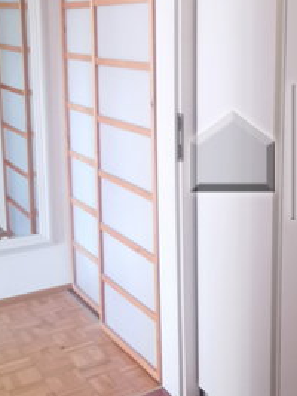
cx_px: 401
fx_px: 584
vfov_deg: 37.3
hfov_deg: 24.4
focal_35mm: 51
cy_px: 151
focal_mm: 2.26
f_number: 2.2
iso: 200
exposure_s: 1/33.3
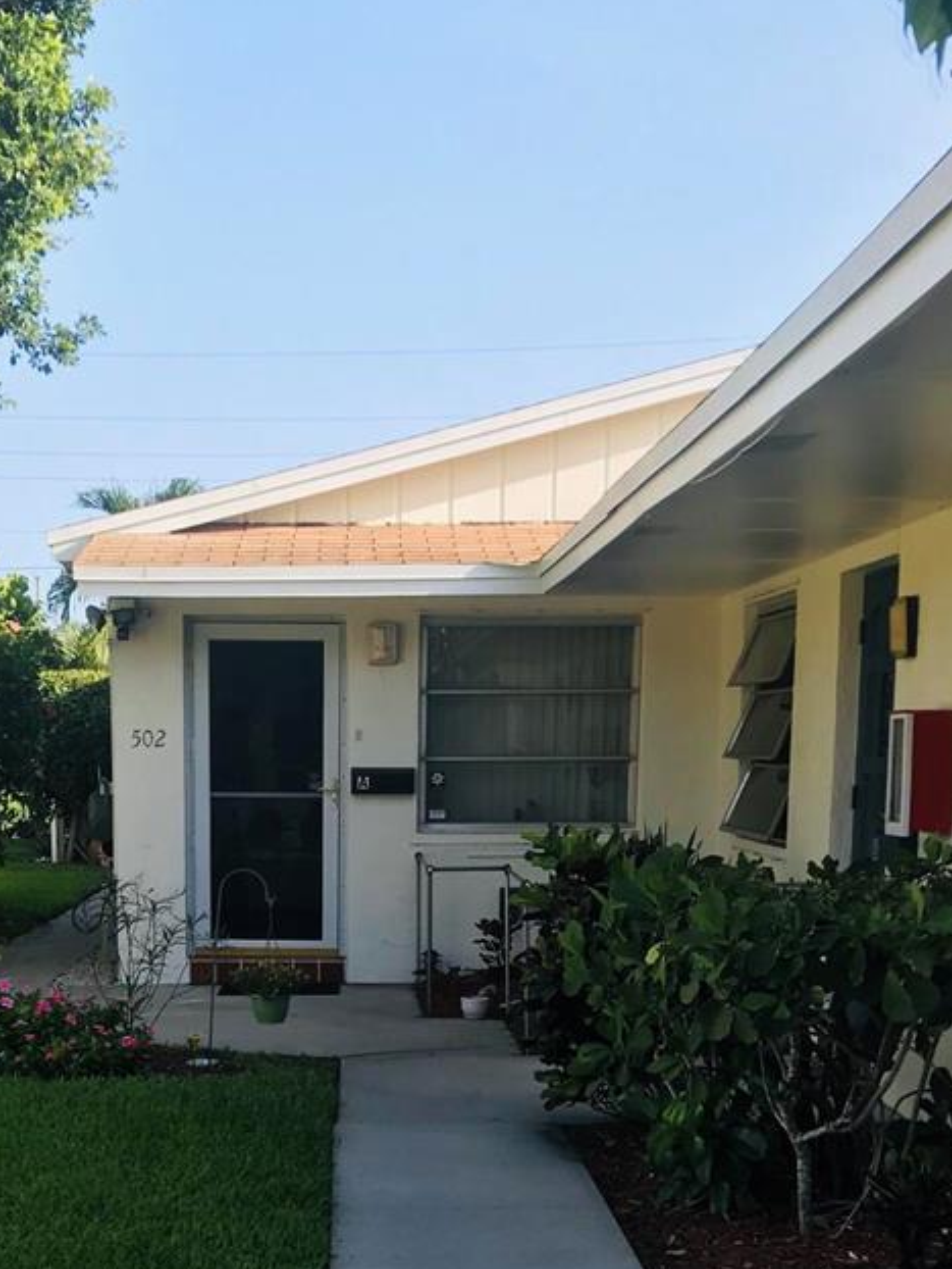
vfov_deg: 34.0
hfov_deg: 26.9
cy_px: 1083
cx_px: 318
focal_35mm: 54
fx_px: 1979
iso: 20
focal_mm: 3.99
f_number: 1.8
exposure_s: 1/709
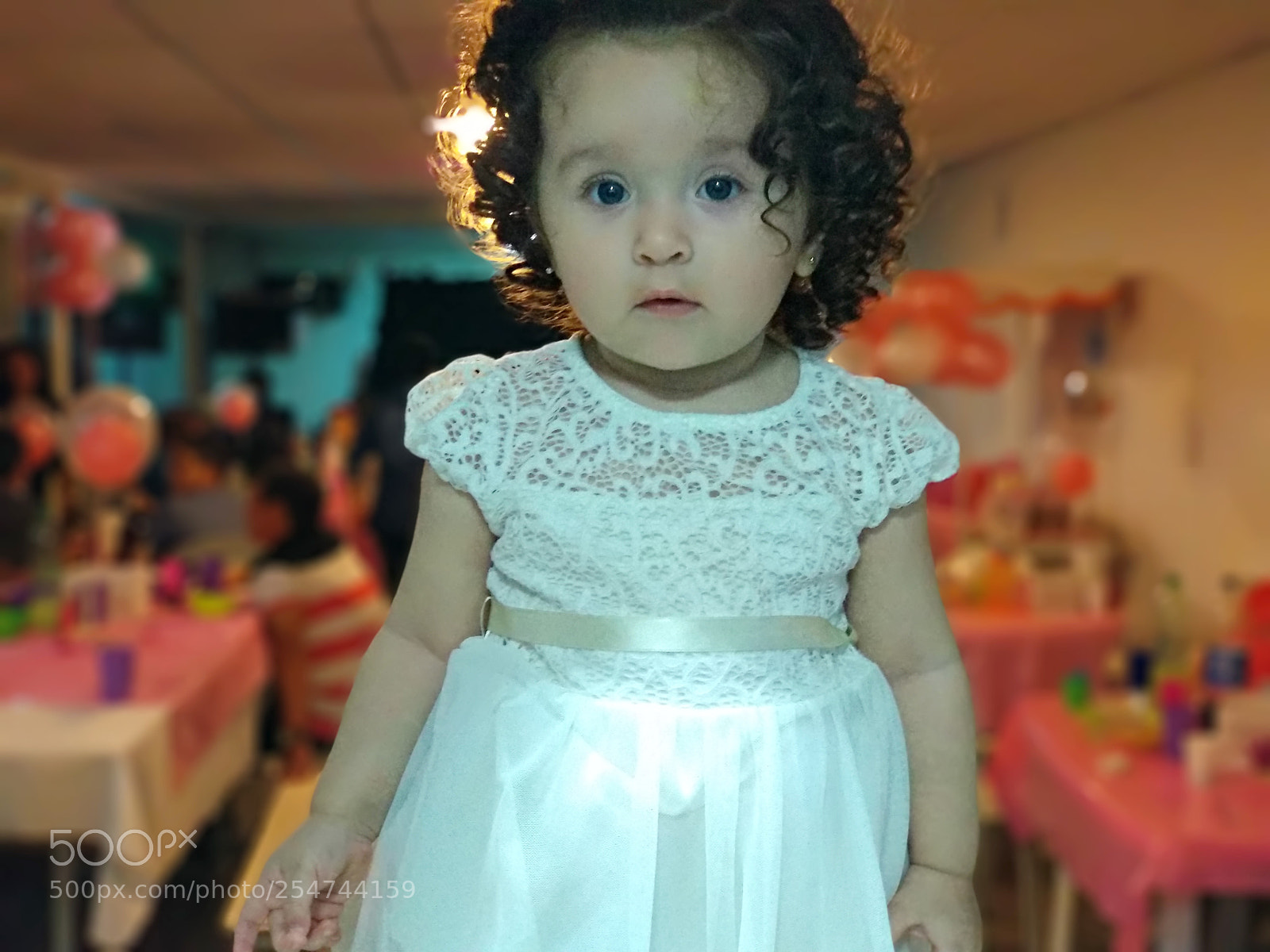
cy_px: 476
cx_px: 635
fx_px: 1908
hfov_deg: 36.8
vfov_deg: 28.0
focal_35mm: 52
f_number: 2.6
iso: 1600
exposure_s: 1/30
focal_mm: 5.99
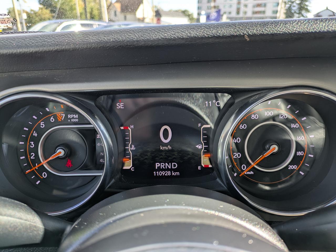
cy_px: 126
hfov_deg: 69.4
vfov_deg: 54.9
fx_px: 243
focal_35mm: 25
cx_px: 168
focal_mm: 5.43
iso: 40
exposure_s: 1/302
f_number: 1.89
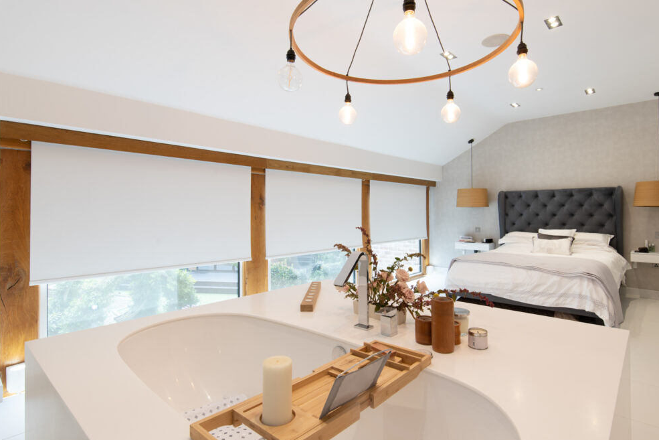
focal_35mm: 19
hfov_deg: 86.8
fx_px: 348
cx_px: 345
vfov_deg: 64.6
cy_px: 221
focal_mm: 18
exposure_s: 1/5
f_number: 8
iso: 100
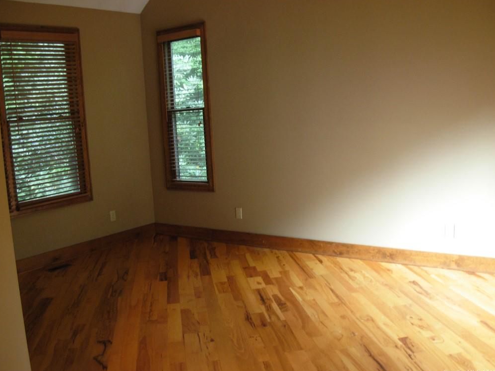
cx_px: 247
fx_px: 558
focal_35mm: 39
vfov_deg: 36.8
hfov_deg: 47.9
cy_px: 187
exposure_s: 1/2.4
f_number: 2.9
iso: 200
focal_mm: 6.3
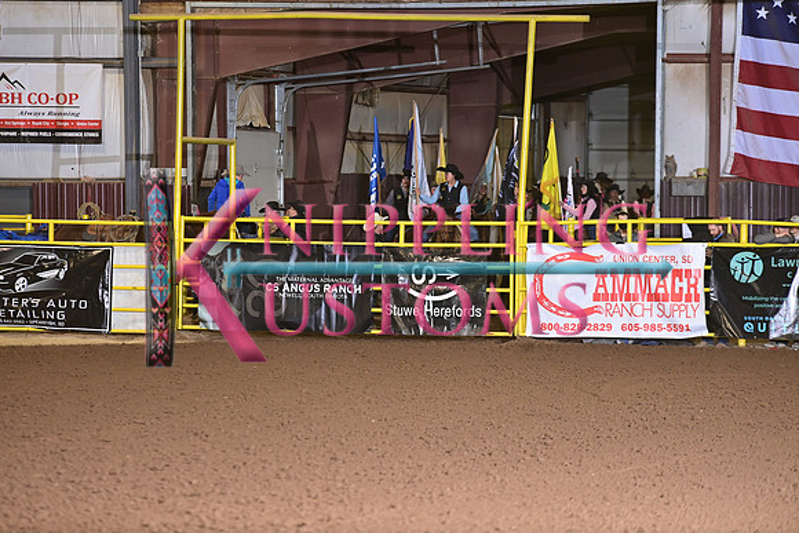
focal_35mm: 200
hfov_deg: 10.3
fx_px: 4440
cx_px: 400
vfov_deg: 6.9
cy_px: 266
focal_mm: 200
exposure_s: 1/250
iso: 1600
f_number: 3.2
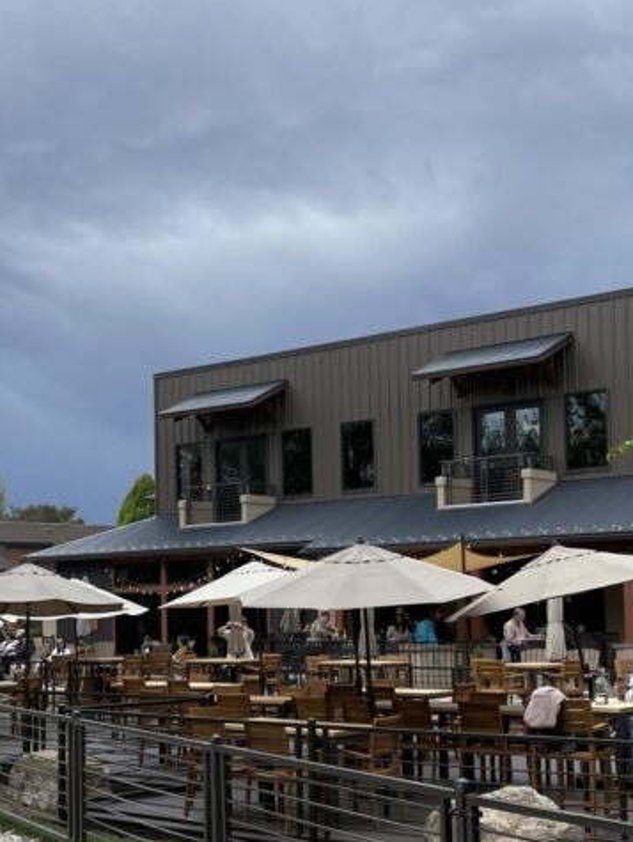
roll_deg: +2.7
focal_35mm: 56
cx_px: 197
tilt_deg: -3.1
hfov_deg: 26.0
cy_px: 578
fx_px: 1364
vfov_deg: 33.9
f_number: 1.6
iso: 32
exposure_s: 1/1435
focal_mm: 4.2
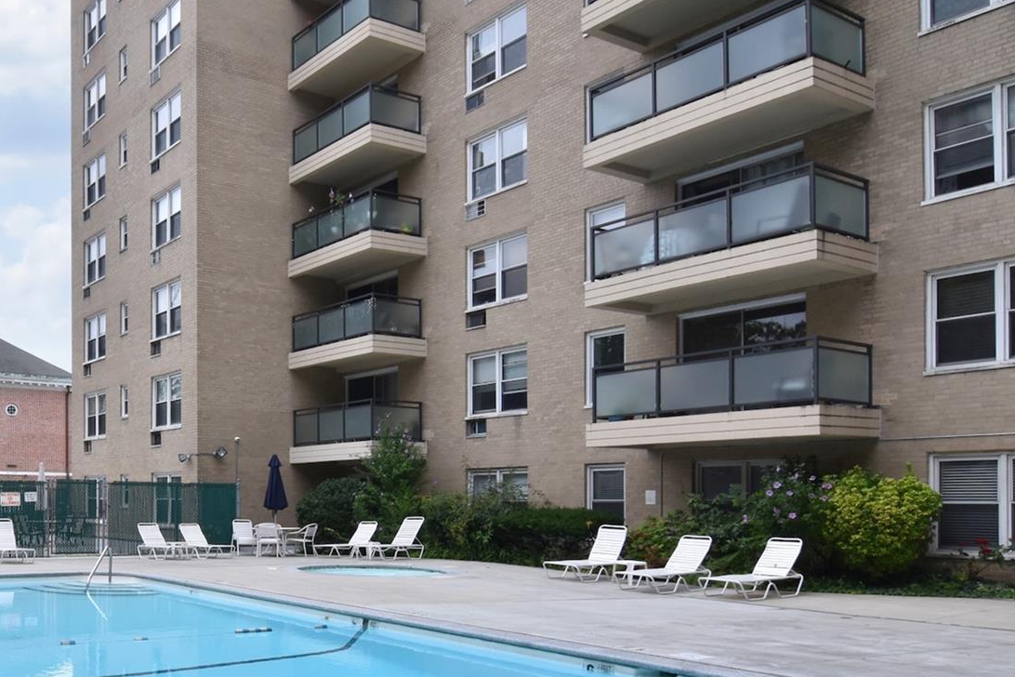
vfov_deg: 41.7
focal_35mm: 31
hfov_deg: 56.1
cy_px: 463
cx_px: 206
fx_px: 872
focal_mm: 11
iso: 400
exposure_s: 1/200
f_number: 14
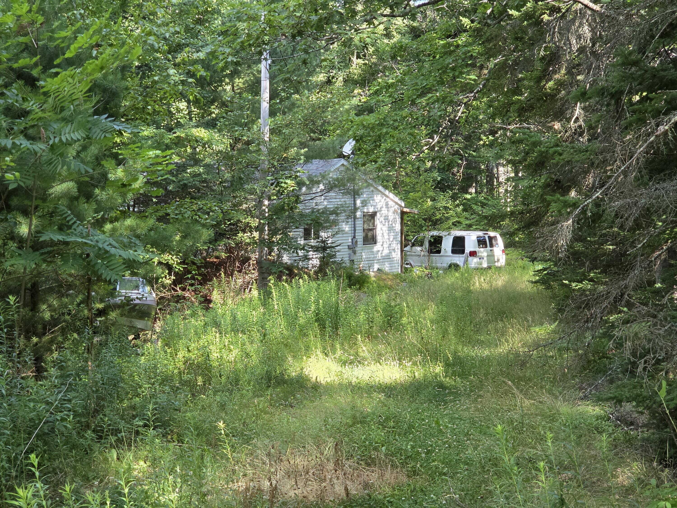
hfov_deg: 28.2
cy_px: 254
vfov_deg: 21.3
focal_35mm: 69
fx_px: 1349
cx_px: 338
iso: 50
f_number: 2.4
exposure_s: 1/120
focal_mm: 7
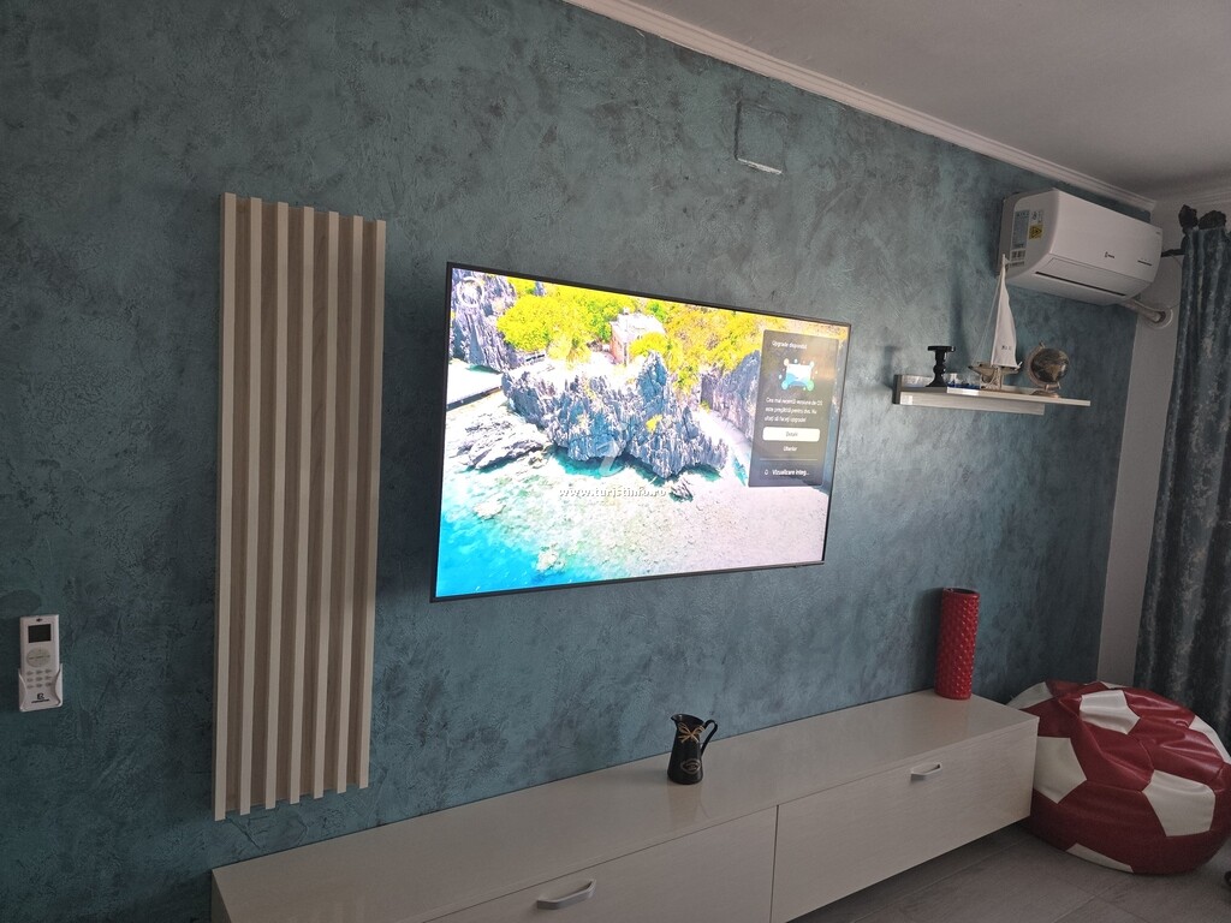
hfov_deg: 73.9
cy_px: 462
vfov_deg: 58.9
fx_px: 818
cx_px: 616
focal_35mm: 23
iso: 250
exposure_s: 1/120
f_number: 1.7
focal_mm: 6.3
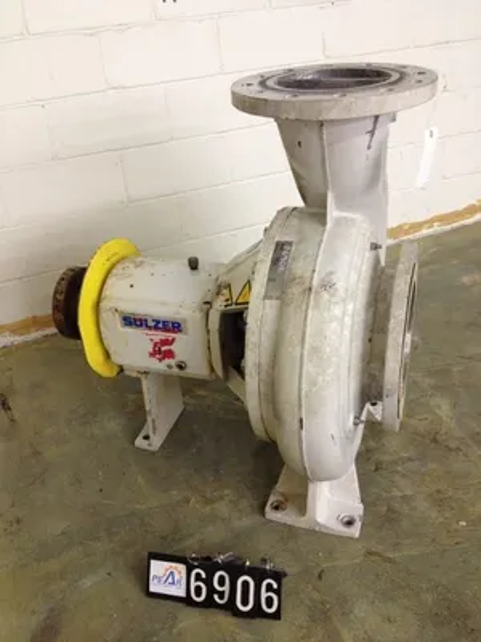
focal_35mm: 35
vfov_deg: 52.6
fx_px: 648
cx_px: 240
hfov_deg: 40.7
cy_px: 321
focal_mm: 4.28
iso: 125
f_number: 2.4
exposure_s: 1/20
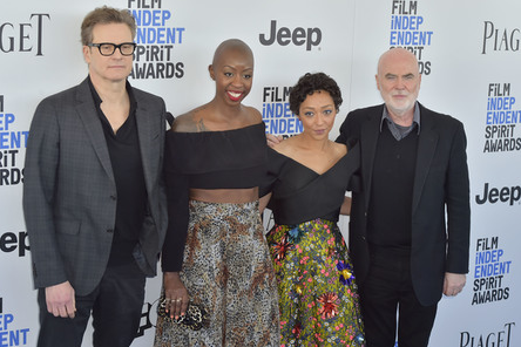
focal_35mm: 71
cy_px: 175
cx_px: 263
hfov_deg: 28.5
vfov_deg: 19.2
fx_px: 1027
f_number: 6.3
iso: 500
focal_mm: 70
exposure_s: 1/320
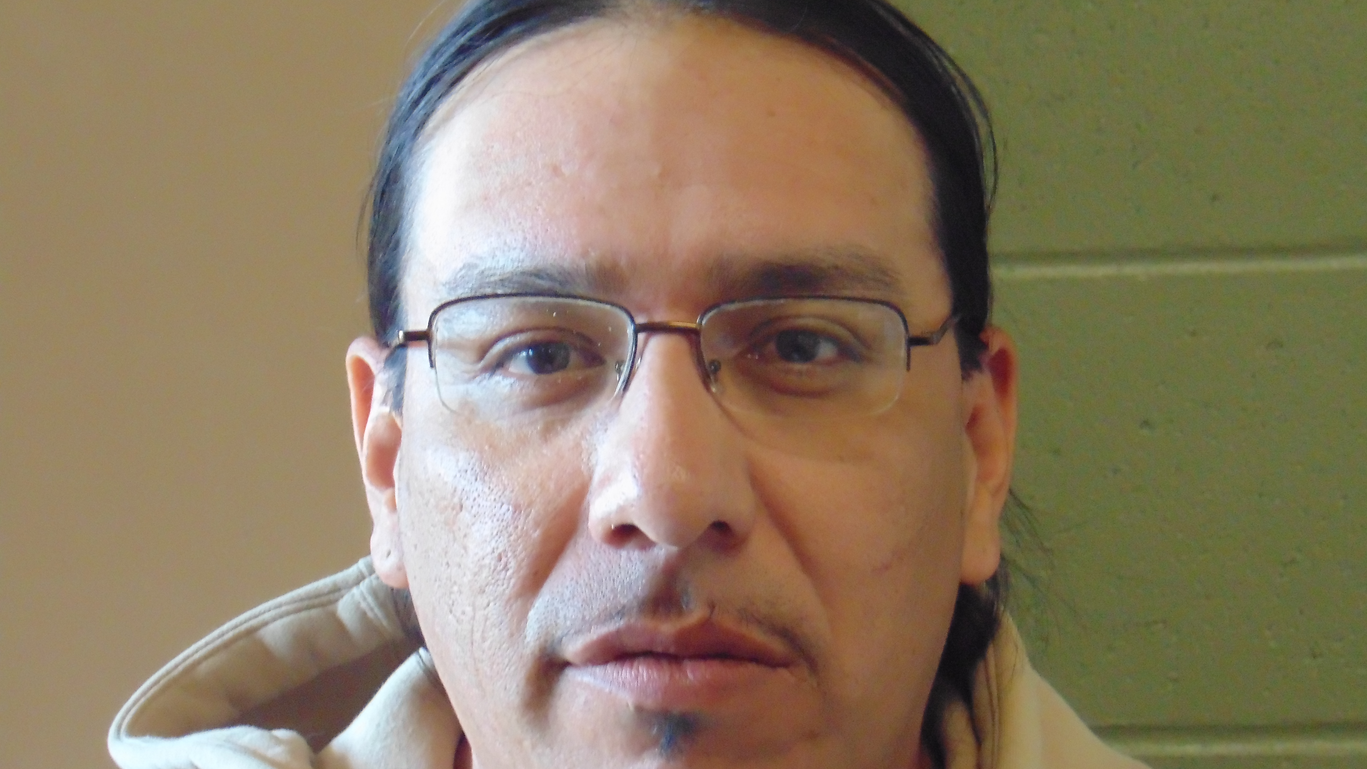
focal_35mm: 118
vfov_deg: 10.3
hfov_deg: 18.2
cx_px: 685
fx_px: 4277
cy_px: 439
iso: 640
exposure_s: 1/40
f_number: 3.9
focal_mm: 19.4
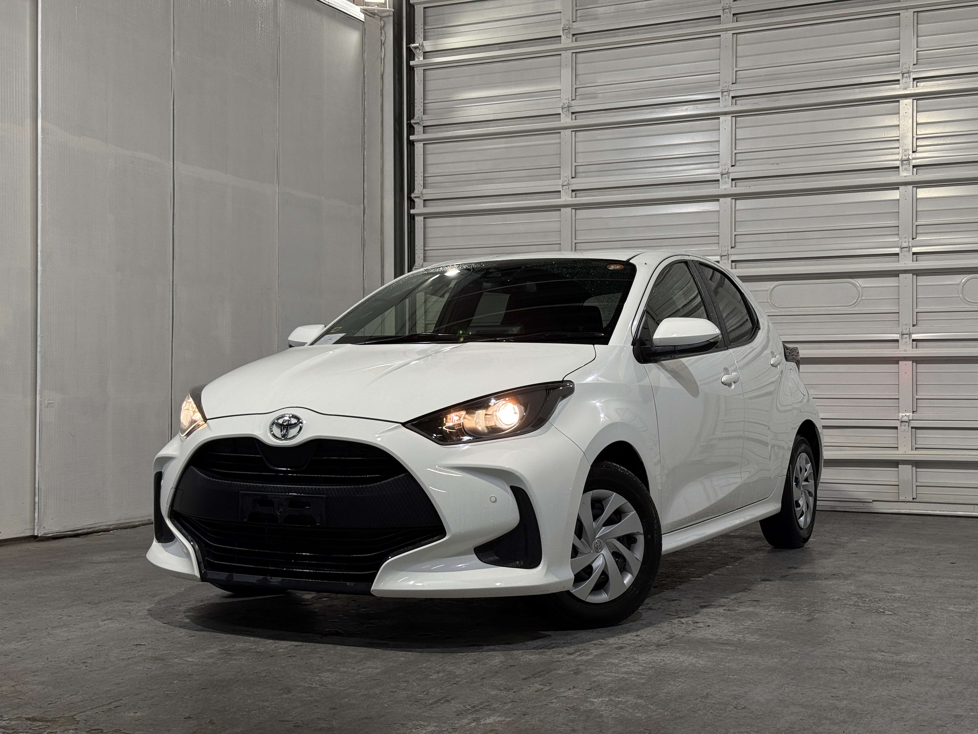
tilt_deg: +0.7
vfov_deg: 30.3
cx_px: 489
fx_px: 1356
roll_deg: -0.3
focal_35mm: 48
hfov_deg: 39.7
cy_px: 367
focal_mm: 6.76
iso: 50
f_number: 1.78
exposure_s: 1/60
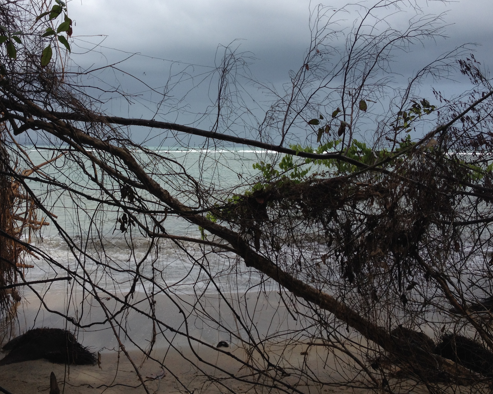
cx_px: 187
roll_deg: -0.5
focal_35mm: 44
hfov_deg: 41.7
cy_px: 166
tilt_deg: -5.3
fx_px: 642
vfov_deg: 34.1
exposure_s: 1/2304
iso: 50
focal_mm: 4.28
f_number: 2.4
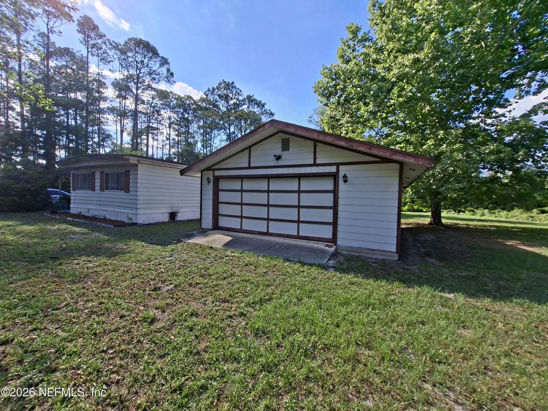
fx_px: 206
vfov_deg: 89.9
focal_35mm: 13
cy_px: 206
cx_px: 274
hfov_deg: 106.2
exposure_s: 1/817
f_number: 2.2
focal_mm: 1.74
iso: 40
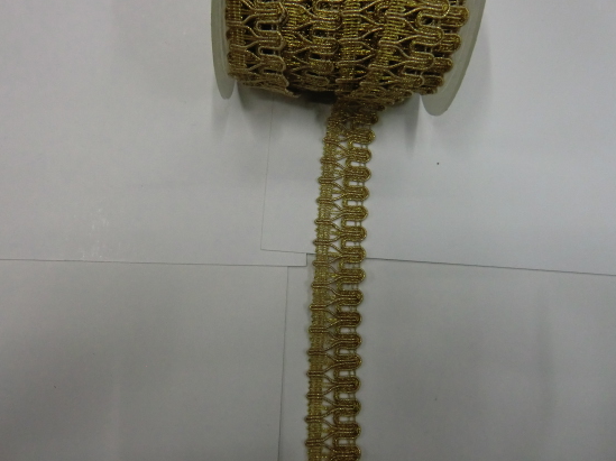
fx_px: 498
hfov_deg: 63.4
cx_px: 285
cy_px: 199
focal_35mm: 28
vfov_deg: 49.5
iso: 320
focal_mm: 4.3
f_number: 3.2
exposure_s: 1/60
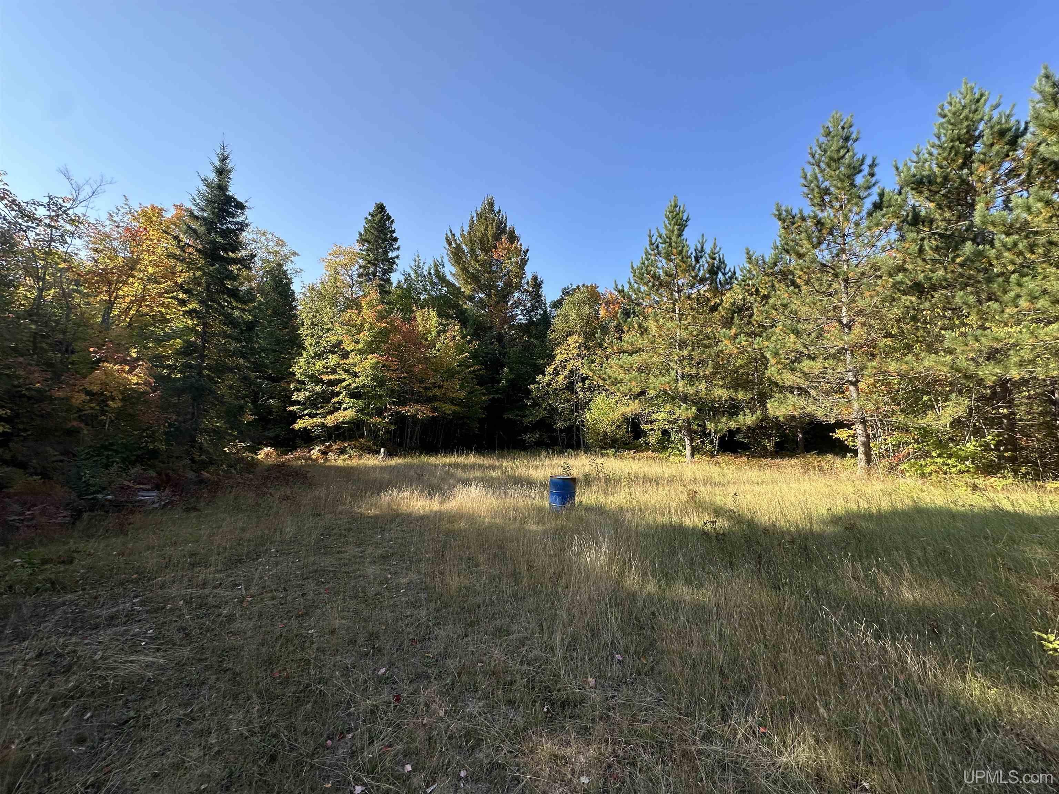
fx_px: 428
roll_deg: -0.1
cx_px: 530
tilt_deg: +5.6
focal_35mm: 14
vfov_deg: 85.7
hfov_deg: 102.1
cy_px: 397
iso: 50
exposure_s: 1/1072
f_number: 2.2
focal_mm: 2.22
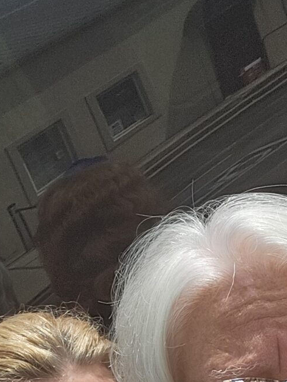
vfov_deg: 16.5
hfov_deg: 14.3
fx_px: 1072
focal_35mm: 97
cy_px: 708
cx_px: 428
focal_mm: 3.3
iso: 25
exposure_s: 1/1084
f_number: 2.2
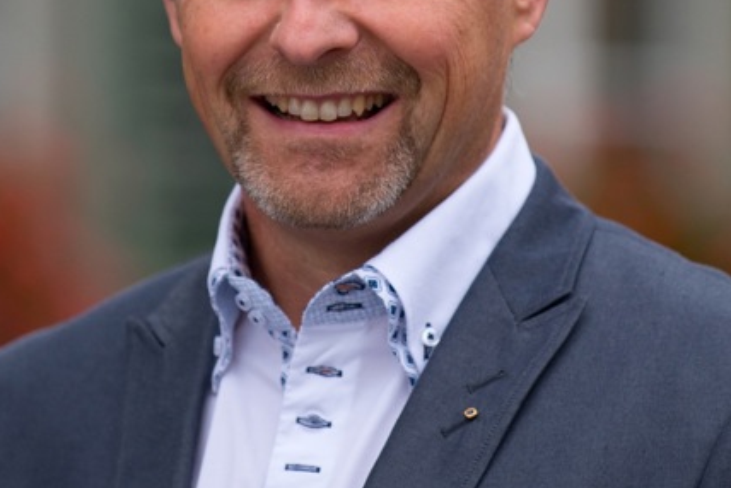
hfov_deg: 5.1
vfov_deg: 3.4
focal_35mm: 402
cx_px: 292
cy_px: 120
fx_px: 8168
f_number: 3.5
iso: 500
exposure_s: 1/125
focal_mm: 200
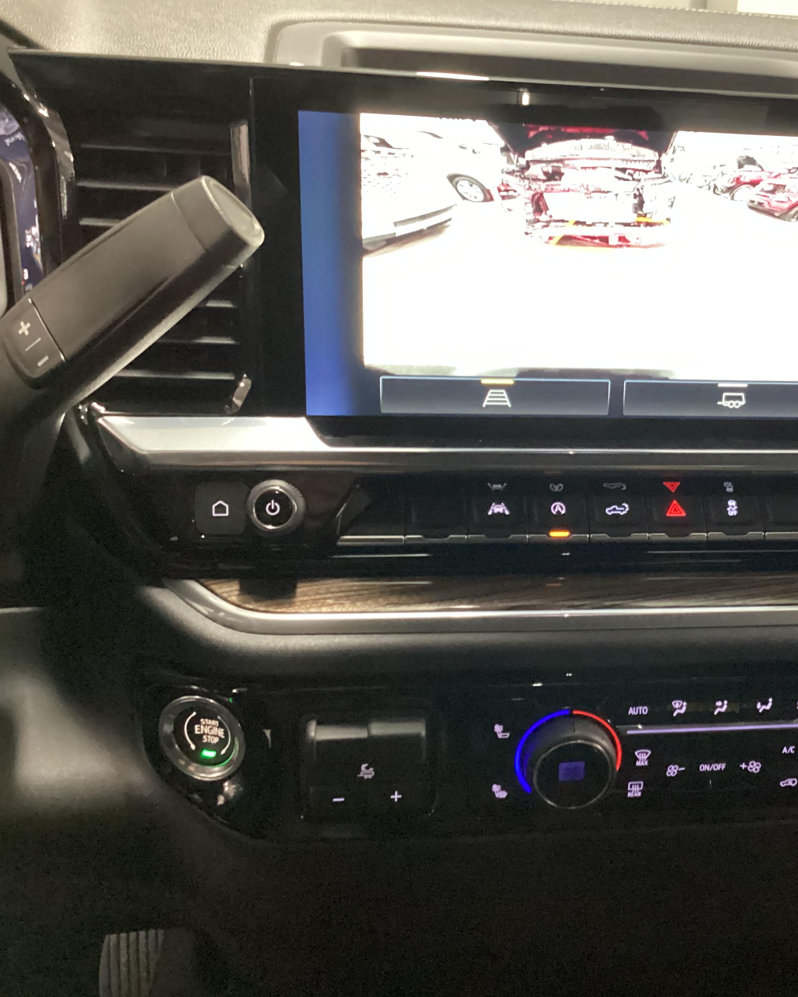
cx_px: 620
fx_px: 1210
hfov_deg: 35.5
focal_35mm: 41
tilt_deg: -24.2
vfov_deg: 44.8
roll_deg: -4.8
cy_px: 502
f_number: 2.4
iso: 800
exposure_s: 1/15
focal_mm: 3.3
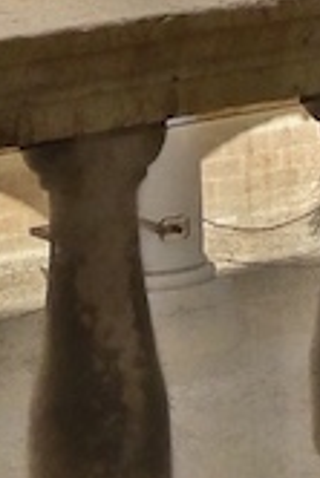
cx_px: 747
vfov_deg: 6.7
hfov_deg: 5.1
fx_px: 3459
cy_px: -1204
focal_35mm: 260
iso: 320
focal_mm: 24.5
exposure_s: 1/400
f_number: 10
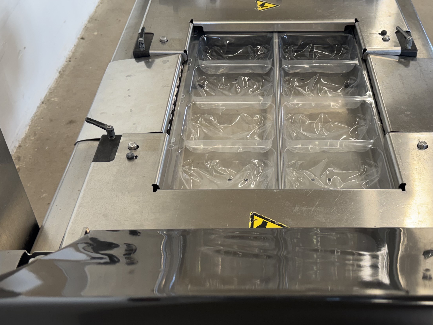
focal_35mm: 44
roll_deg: +0.0
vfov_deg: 32.9
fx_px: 550
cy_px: 158
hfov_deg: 42.7
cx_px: 267
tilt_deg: -40.6
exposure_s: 1/100
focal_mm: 6.76
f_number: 1.78
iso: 100
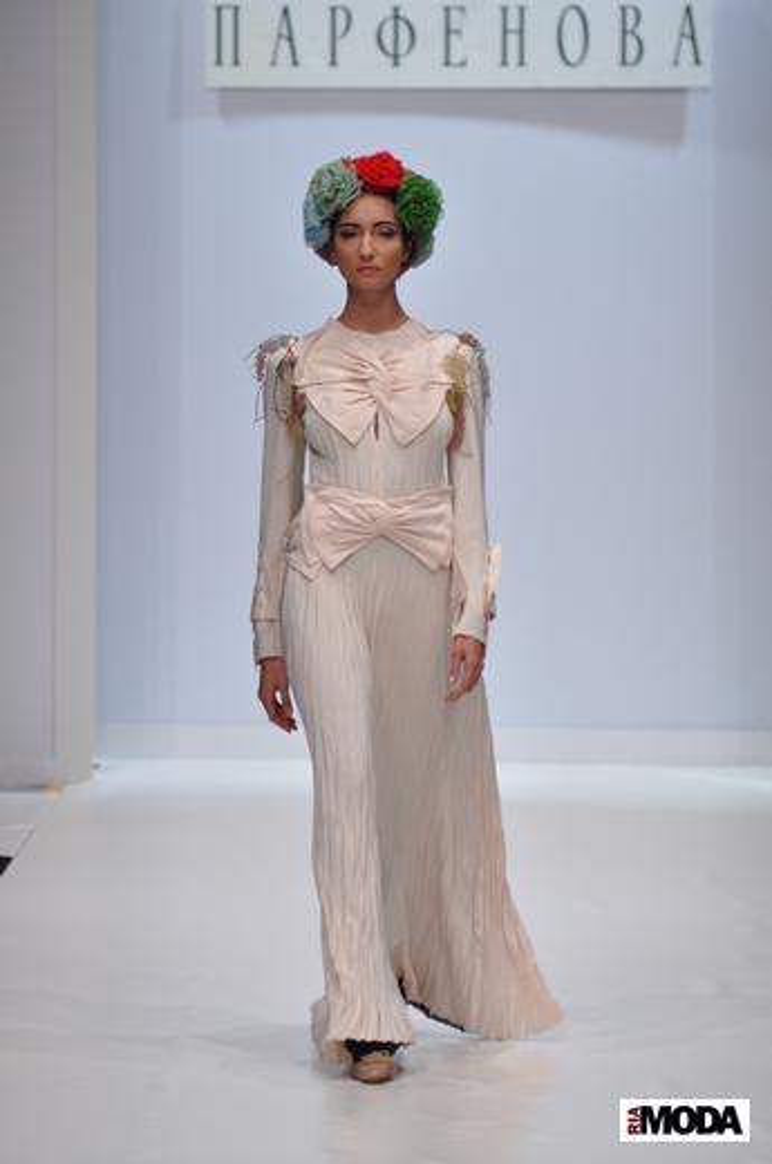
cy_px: 582
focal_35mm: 255
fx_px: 8229
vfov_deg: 8.1
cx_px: 386
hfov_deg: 5.4
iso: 640
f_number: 3.5
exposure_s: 1/250
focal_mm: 170
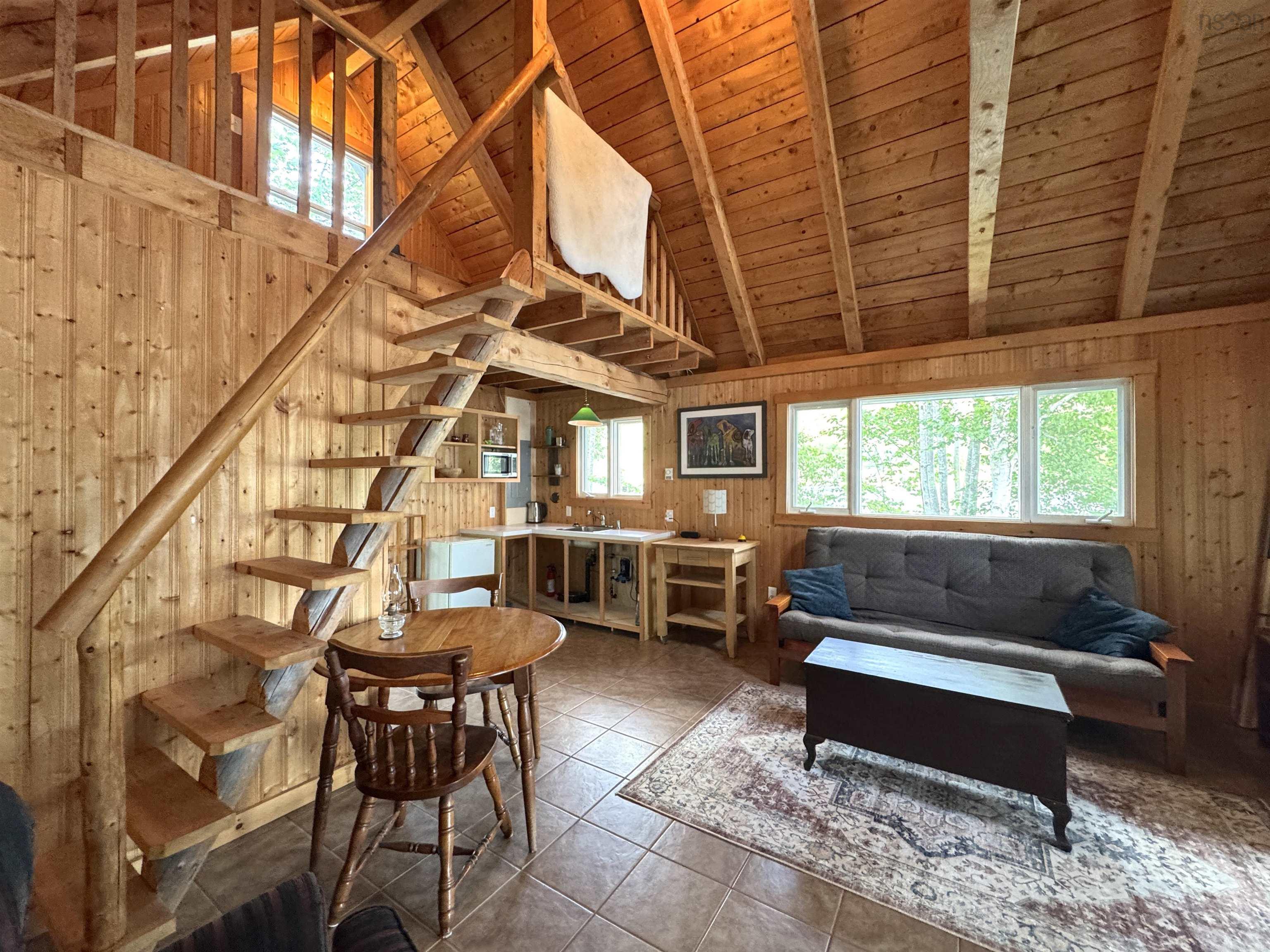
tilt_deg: +0.7
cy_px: 476
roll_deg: +0.2
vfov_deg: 85.7
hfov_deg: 102.1
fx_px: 514
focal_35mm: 14
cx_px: 635
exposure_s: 1/60
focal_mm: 2.22
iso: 400
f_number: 2.2
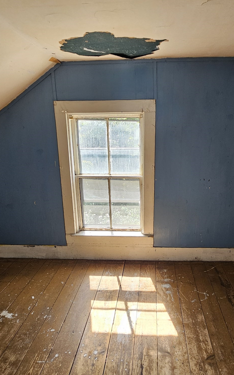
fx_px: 194
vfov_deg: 88.0
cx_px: 142
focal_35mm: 19
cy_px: 187
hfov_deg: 61.6
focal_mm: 2.2
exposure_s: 1/60
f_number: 2.2
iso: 64
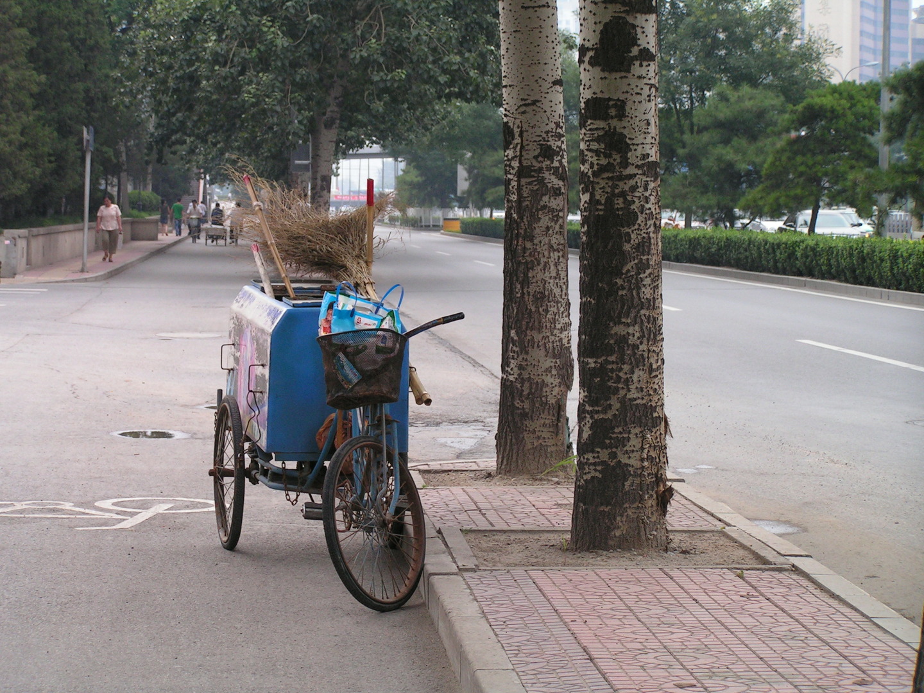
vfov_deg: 15.7
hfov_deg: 20.9
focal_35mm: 94
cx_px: 462
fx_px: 2509
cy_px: 346
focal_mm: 15.6
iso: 80
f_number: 3.2
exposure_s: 1/100
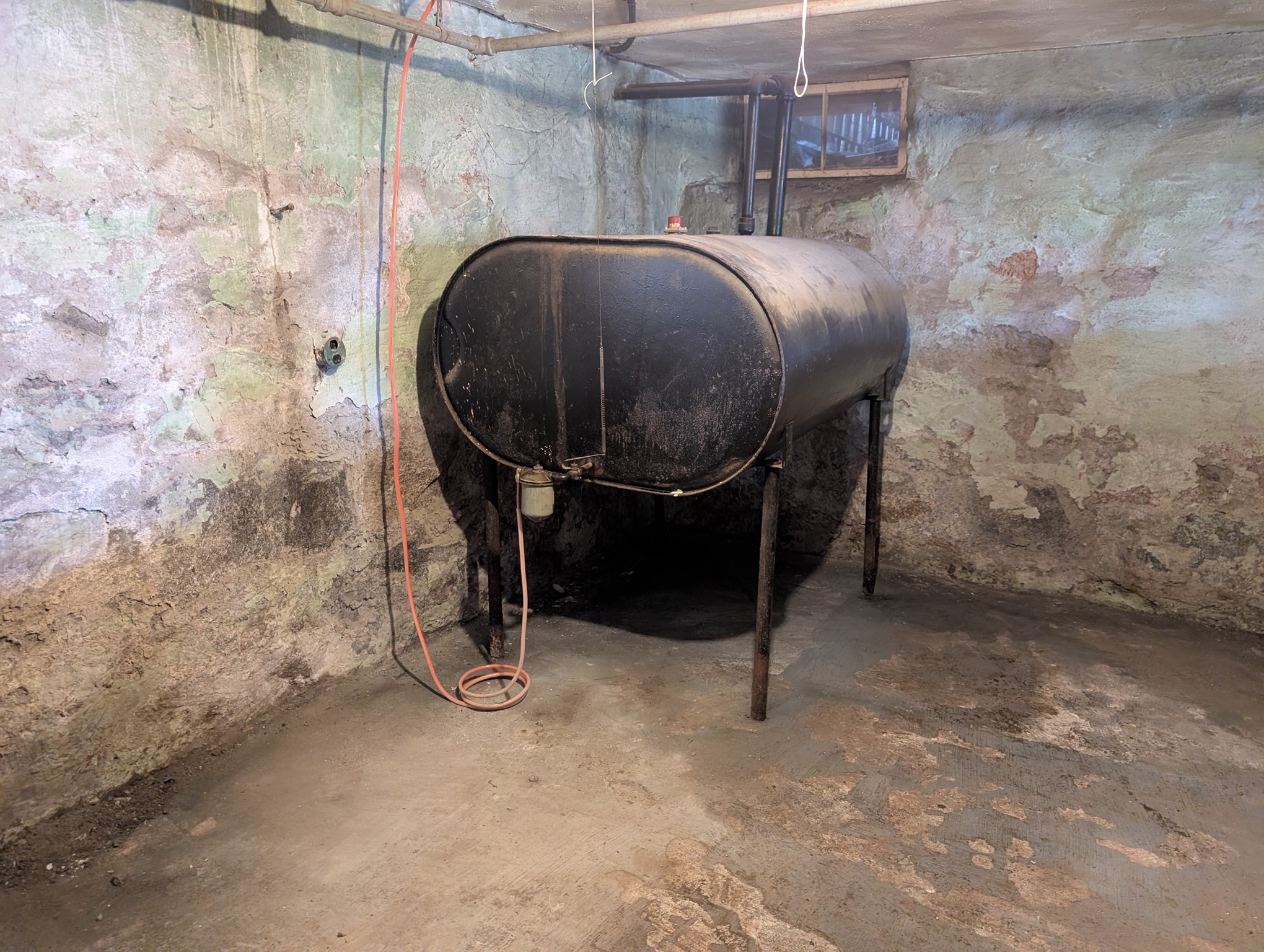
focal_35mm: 24
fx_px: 878
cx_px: 632
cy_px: 476
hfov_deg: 71.5
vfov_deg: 56.9
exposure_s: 1/30
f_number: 1.68
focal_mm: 6.9
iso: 1197
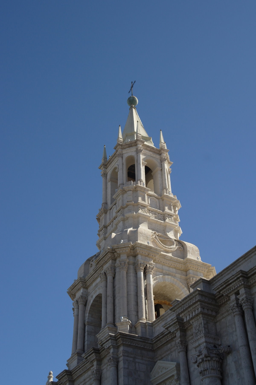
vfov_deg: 39.6
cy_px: 192
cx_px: 128
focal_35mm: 50
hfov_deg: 27.0
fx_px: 534
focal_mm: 33
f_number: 7.1
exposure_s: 1/320
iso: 200
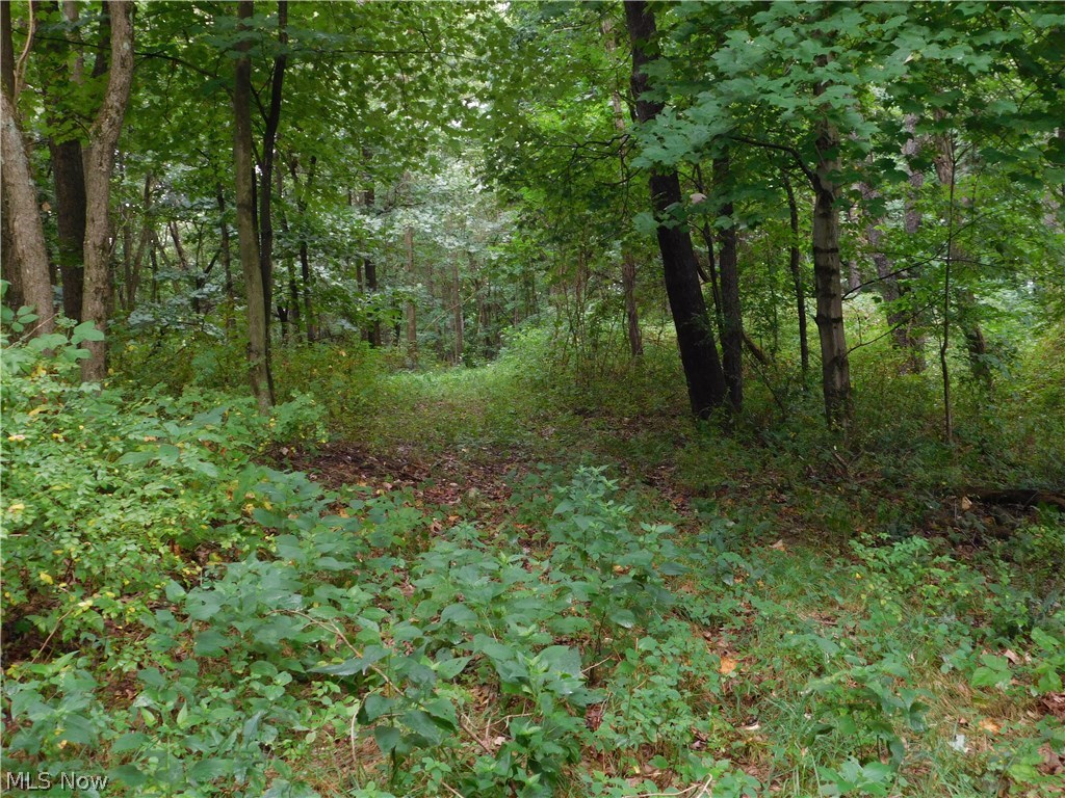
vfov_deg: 32.2
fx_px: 1384
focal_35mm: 45
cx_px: 532
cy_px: 399
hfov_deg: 42.1
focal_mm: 8
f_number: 3.7
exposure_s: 1/30
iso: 180
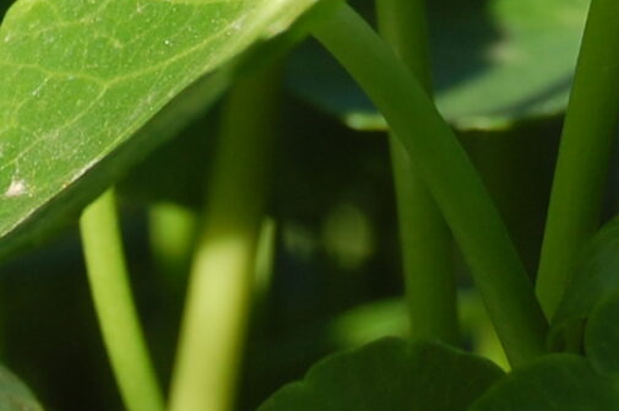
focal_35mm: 419
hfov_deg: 4.9
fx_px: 7185
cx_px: -235
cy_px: -433
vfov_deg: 3.2
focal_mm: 55
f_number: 8
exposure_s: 1/250
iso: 200
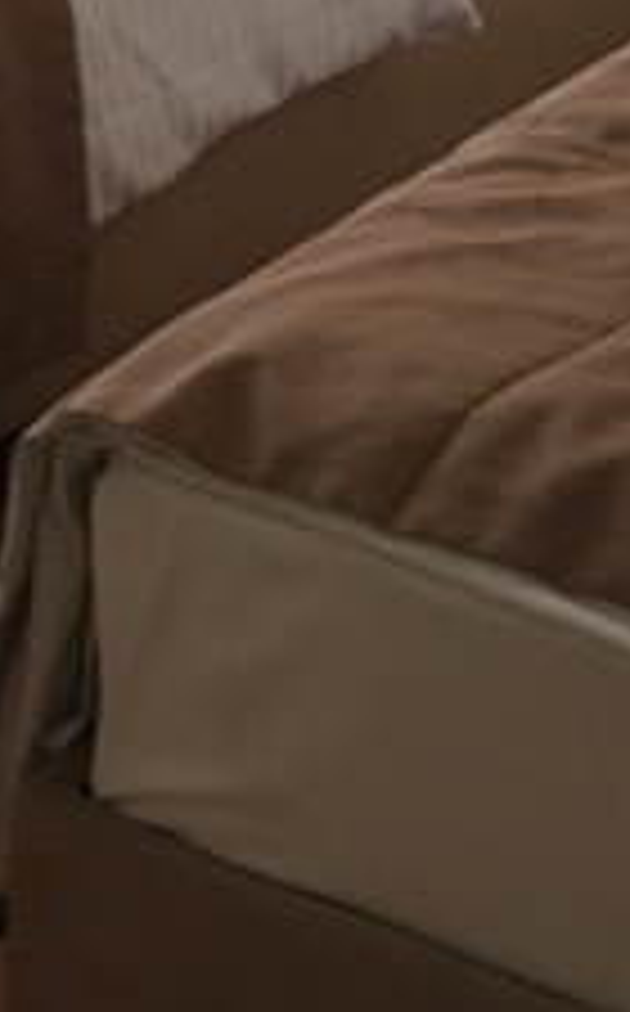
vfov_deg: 12.9
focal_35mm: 151
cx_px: -364
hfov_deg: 8.4
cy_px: -645
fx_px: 4161
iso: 400
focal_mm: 17.4
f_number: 4
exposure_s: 1/80
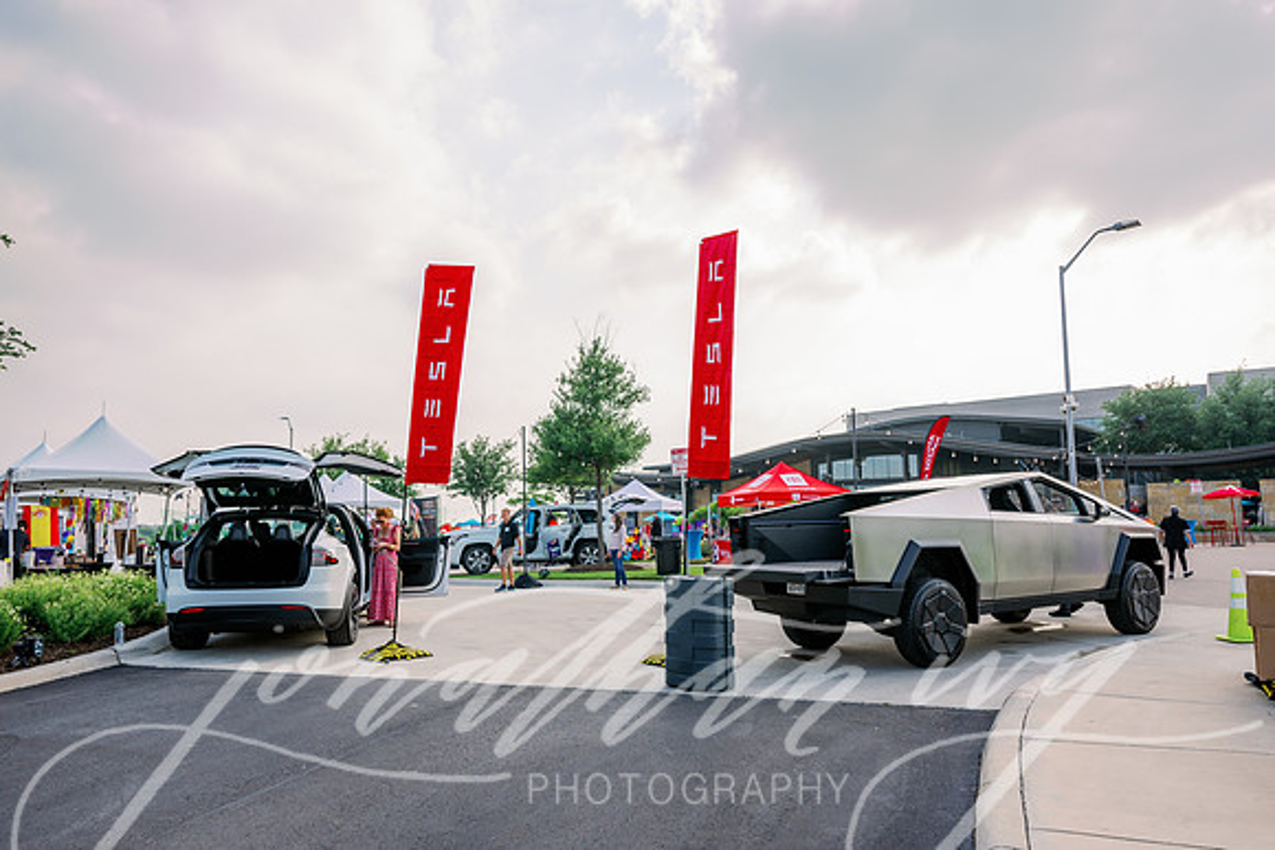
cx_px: 638
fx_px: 886
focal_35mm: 25
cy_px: 425
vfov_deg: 51.3
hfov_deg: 71.5
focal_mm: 25
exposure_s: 1/500
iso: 100
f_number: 4.5
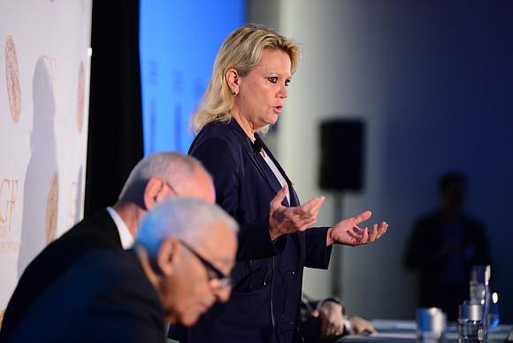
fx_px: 2637
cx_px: 256
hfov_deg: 11.1
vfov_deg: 7.4
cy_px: 172
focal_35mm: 185
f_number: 2.8
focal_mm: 185
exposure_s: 1/250
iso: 4000
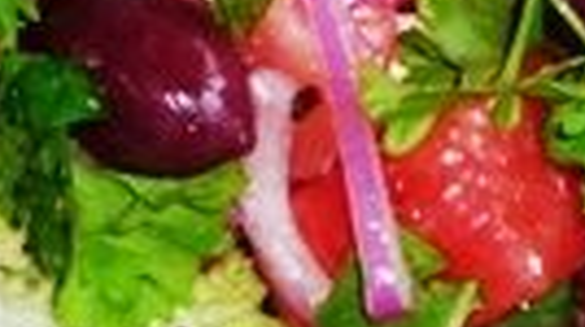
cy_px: -419
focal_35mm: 286
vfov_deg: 4.2
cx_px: 402
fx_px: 4431
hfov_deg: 7.5
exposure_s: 1/30
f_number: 4.3
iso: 100
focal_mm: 9.3
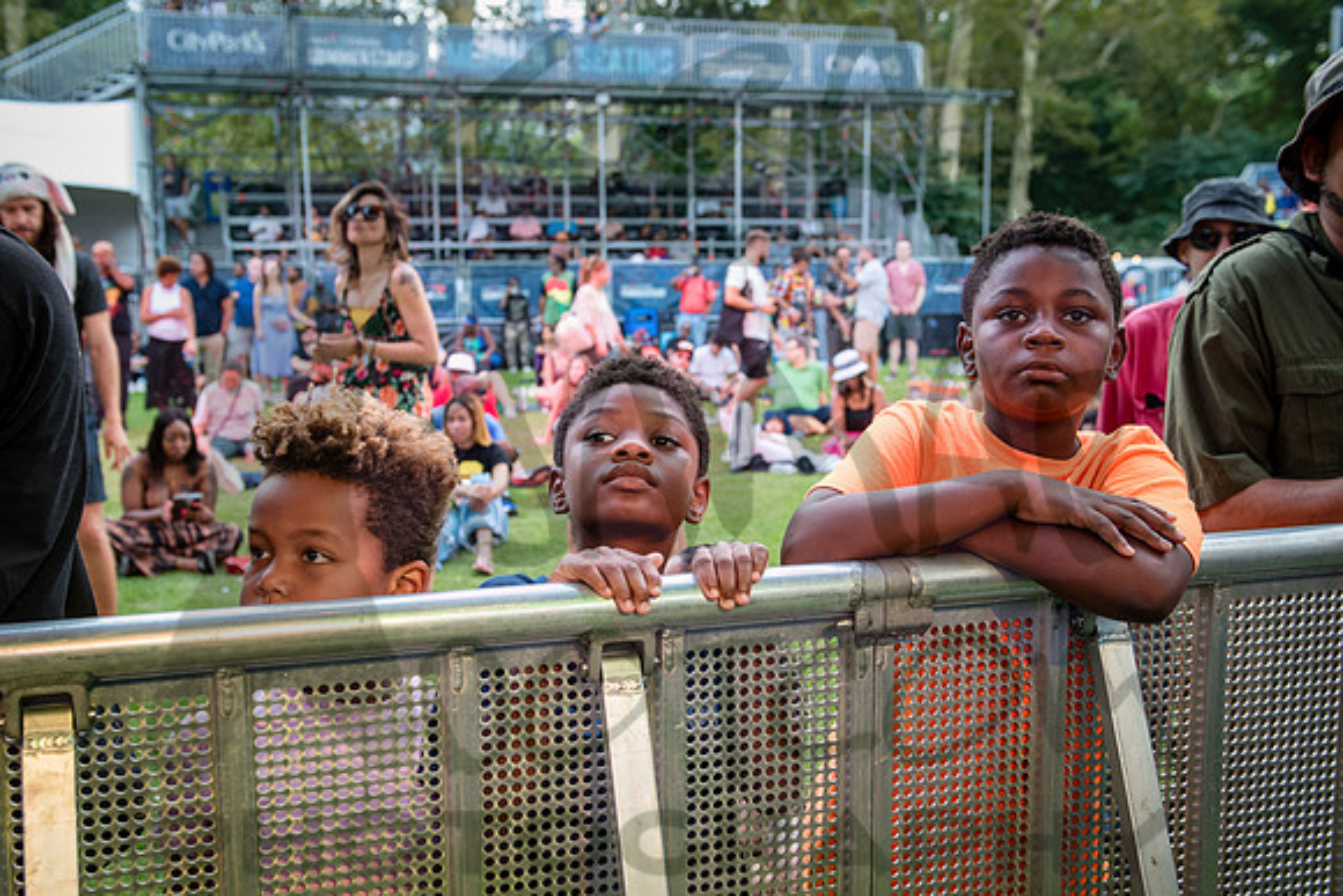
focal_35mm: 42
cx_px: 685
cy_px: 477
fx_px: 1574
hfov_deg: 46.2
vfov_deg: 31.8
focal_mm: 34
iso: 500
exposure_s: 1/80
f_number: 3.5
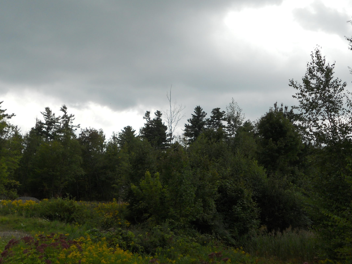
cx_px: 168
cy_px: 155
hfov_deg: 36.2
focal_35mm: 53
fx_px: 539
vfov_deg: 27.5
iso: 80
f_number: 3.9
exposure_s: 1/500
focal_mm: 6.9
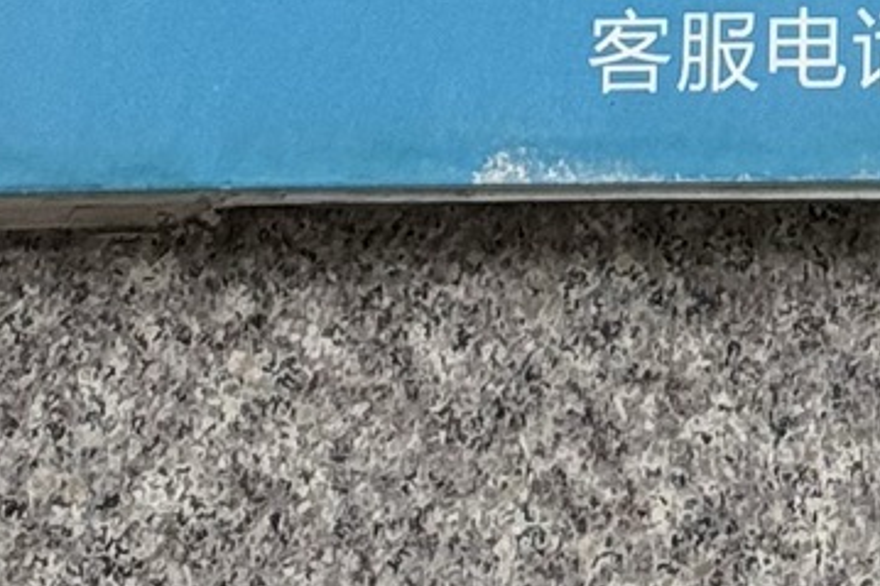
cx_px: 1071
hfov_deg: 7.3
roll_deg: -1.4
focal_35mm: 278
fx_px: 6792
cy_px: -1797
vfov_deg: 4.5
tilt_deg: +26.1
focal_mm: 6.76
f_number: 1.78
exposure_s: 1/778
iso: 64
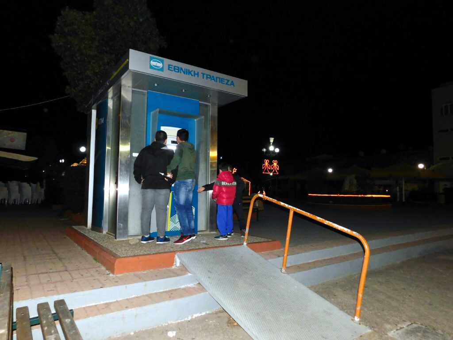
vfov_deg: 58.9
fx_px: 301
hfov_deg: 73.9
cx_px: 226
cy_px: 170
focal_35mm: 23
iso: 320
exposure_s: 1/30
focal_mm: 4
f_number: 3
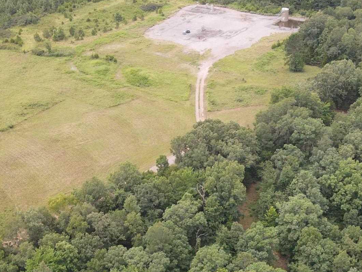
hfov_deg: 32.9
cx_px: 246
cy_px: 233
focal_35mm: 58
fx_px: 606
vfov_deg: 24.7
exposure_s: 1/8
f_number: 2.8
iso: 710
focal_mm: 4.5
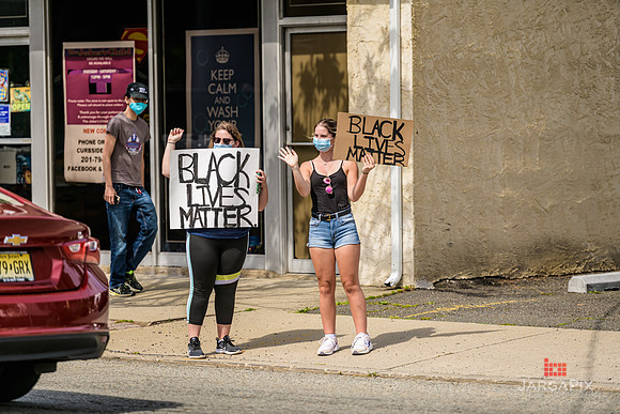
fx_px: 3101
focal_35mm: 180
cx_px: 310
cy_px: 207
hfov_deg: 11.4
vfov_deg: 7.6
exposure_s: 1/4000
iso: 200
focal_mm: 180
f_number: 3.2
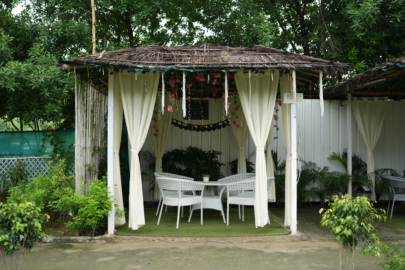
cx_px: 202
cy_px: 135
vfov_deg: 37.9
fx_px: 394
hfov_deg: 54.4
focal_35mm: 35
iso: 160
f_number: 2.5
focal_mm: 35
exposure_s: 1/160
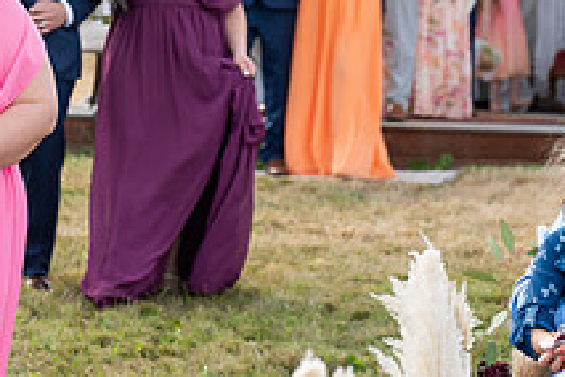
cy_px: 78
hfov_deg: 9.4
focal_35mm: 215
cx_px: -164
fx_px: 3374
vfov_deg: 6.4
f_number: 4.5
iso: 400
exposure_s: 1/800
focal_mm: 79
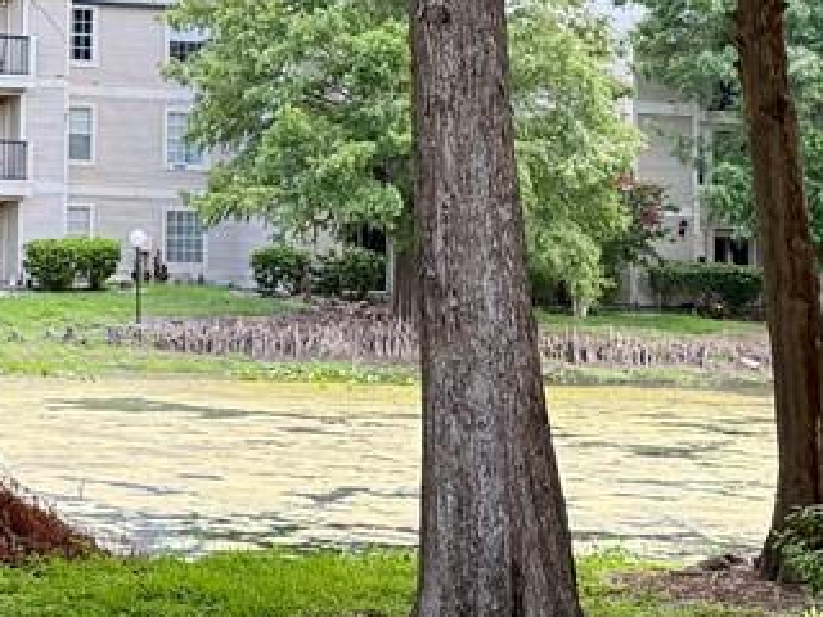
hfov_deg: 15.8
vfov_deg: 12.0
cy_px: -152
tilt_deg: +8.5
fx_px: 2853
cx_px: -141
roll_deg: -1.3
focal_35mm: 120
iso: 100
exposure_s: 1/461
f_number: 1.78
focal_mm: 6.76
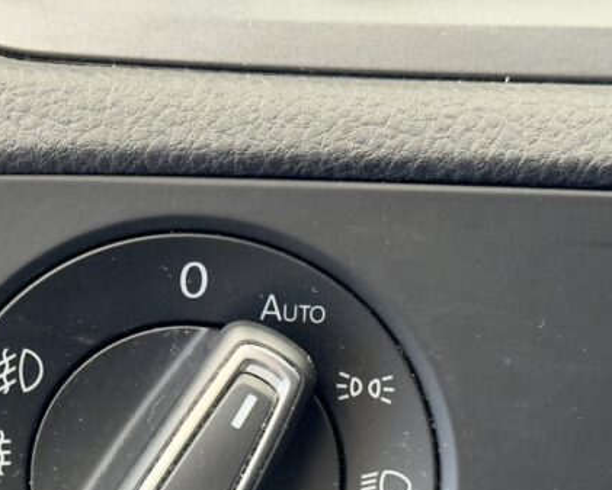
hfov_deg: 16.8
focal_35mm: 114
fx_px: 2065
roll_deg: +0.7
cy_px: 489
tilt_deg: -24.2
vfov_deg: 13.3
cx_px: 193
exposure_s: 1/36
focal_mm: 6.76
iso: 320
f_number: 1.78
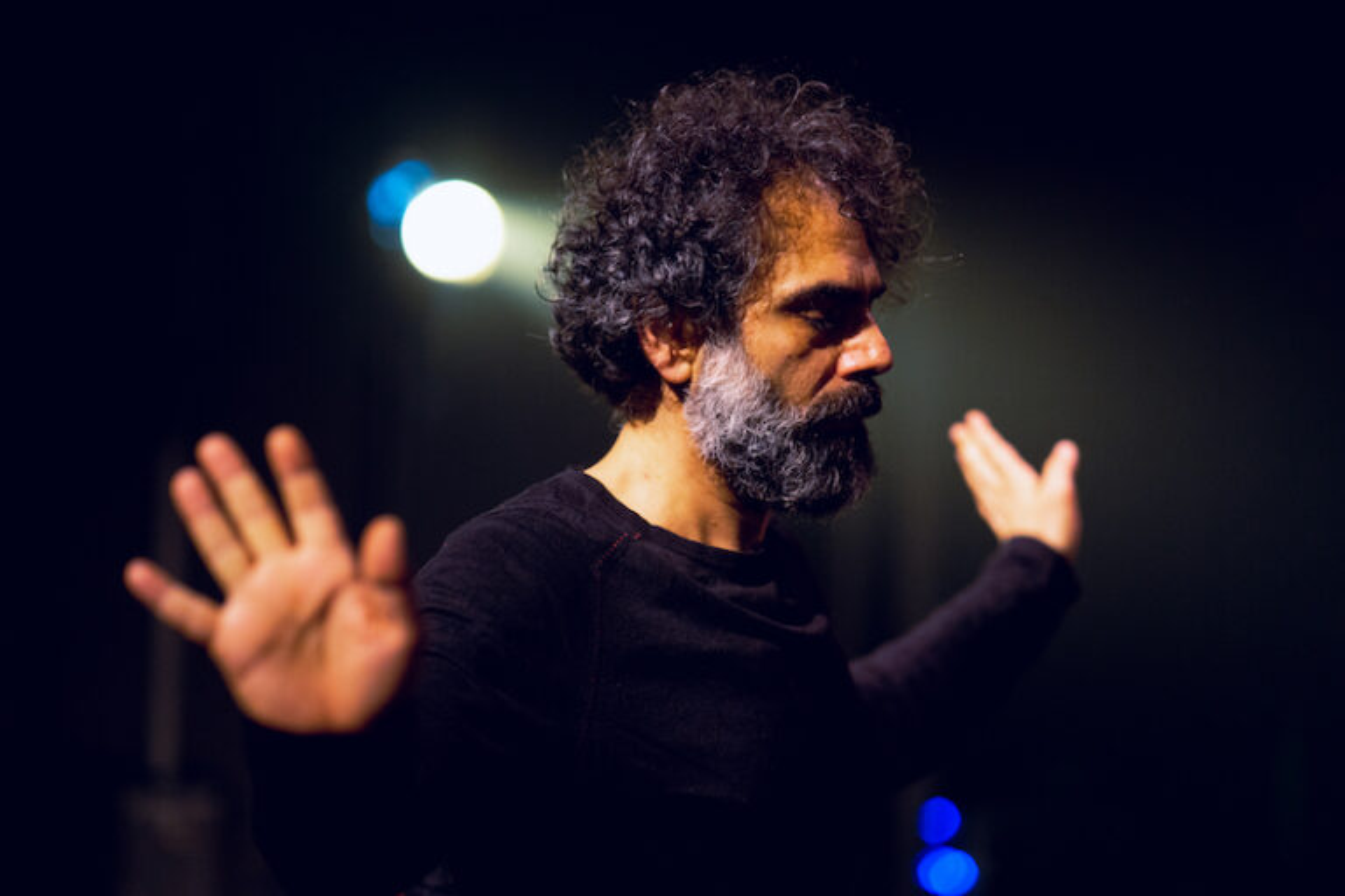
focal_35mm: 85
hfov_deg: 23.9
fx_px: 3175
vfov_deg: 16.1
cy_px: 448
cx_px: 672
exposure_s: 1/250
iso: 1250
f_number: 1.8
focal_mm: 85
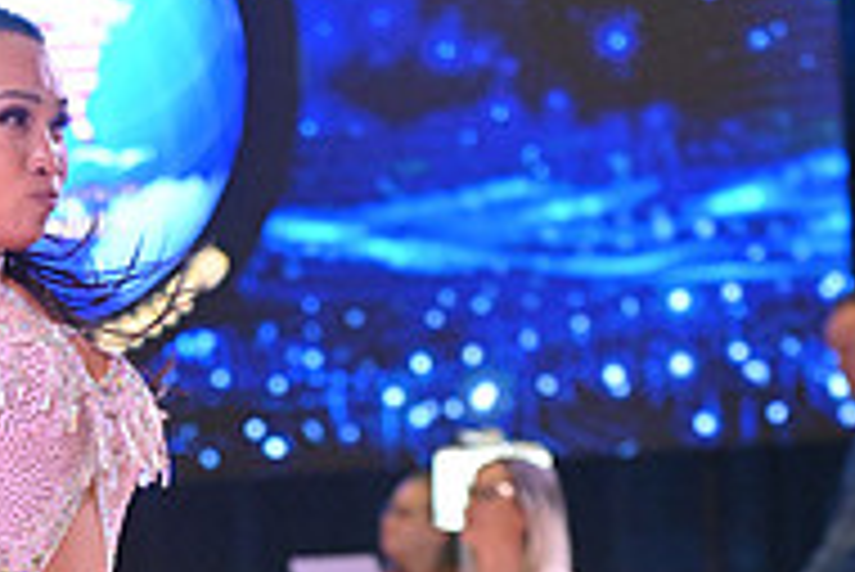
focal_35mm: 342
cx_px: 16
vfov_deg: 4.0
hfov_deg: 6.0
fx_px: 8128
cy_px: 806
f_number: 5
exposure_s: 1/400
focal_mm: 112
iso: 4000
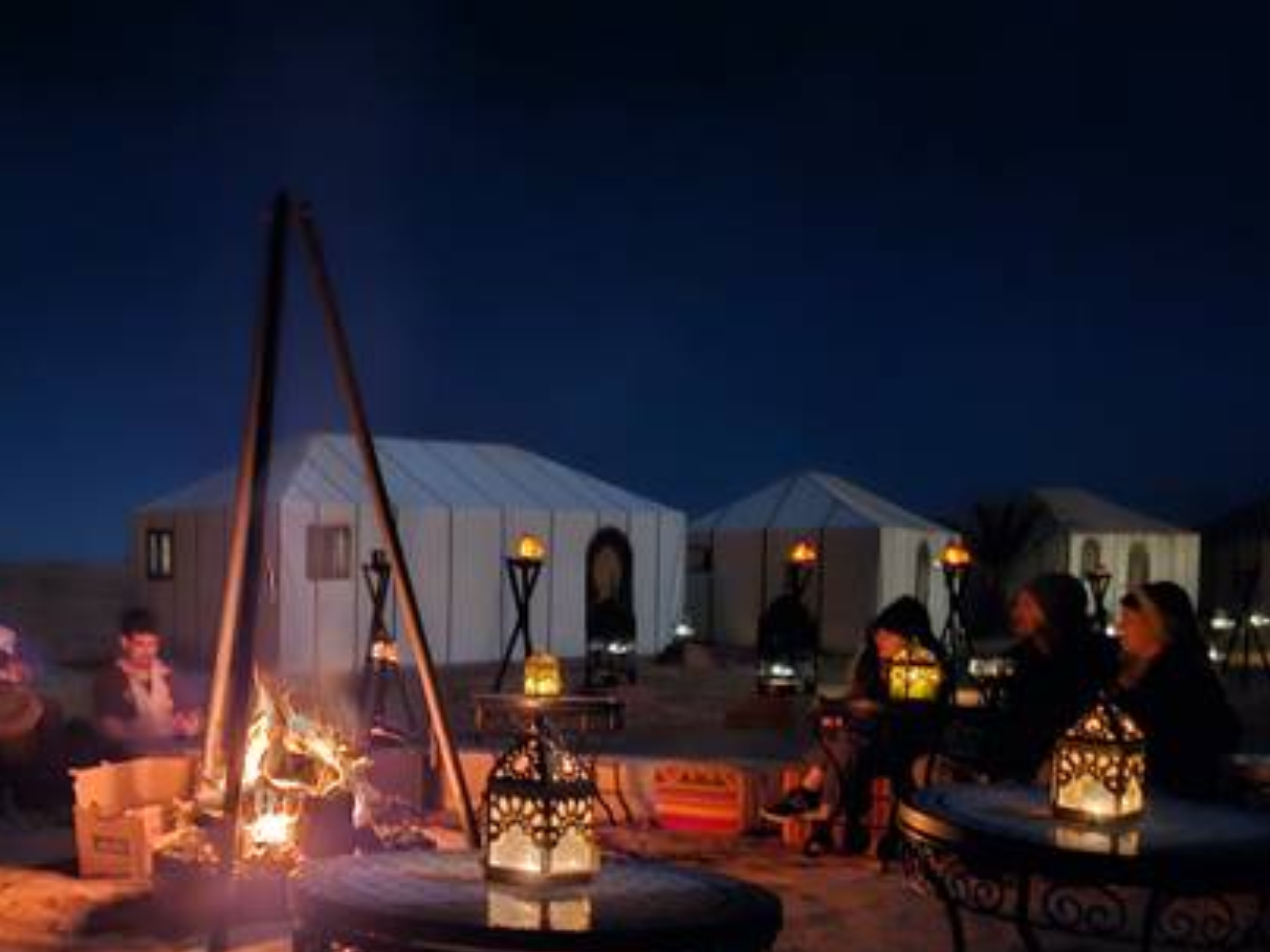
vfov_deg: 34.6
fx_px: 1504
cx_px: 248
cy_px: 672
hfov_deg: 43.6
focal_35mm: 41
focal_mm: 6.3
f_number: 1.7
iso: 2000
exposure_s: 1/7.14
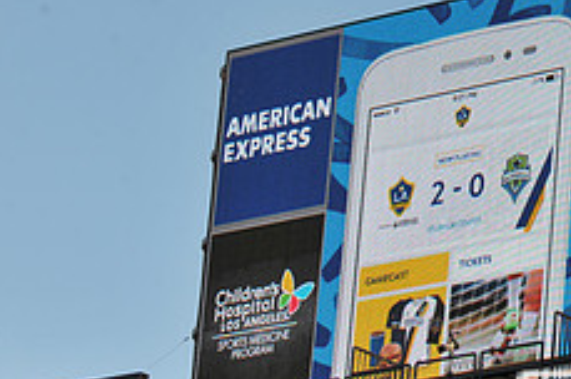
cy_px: 30
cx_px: 698
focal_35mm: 266
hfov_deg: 7.7
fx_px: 4213
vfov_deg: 5.1
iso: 200
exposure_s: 1/320
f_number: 9
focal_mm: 105
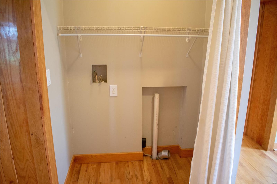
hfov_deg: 53.1
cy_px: 92
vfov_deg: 36.9
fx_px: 277
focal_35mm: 36
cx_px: 138
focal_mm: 24
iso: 200
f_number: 4
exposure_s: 1/60
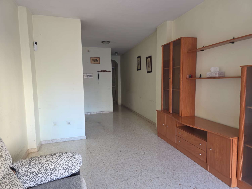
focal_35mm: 23
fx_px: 167
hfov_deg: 73.9
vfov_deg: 58.9
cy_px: 94
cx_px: 126
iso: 80
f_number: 1.7
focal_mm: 6.3
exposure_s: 1/50
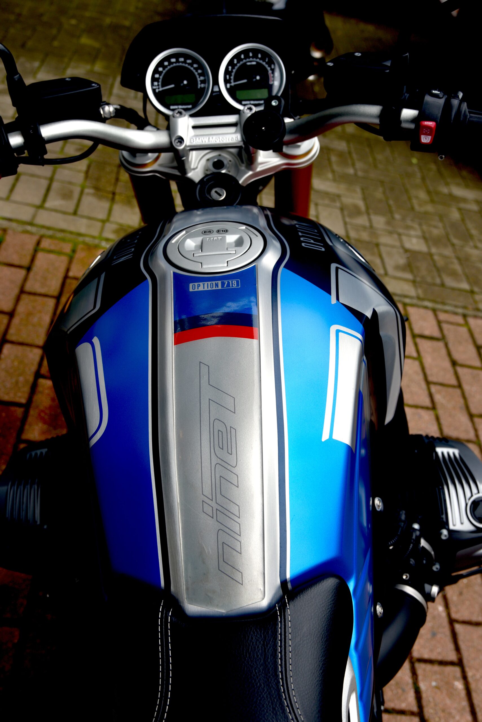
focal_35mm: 38
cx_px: 241
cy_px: 361
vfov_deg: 50.7
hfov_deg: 35.1
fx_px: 762
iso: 100
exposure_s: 1/160
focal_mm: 38
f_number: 6.3
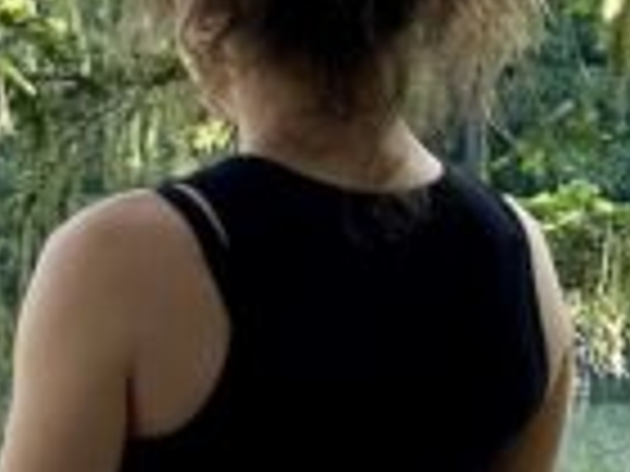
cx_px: -778
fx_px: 3203
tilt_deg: -1.8
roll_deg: -0.9
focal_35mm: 176
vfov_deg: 8.4
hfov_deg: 10.1
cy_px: 306
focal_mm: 6.86
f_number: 1.78
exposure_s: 1/791
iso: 80
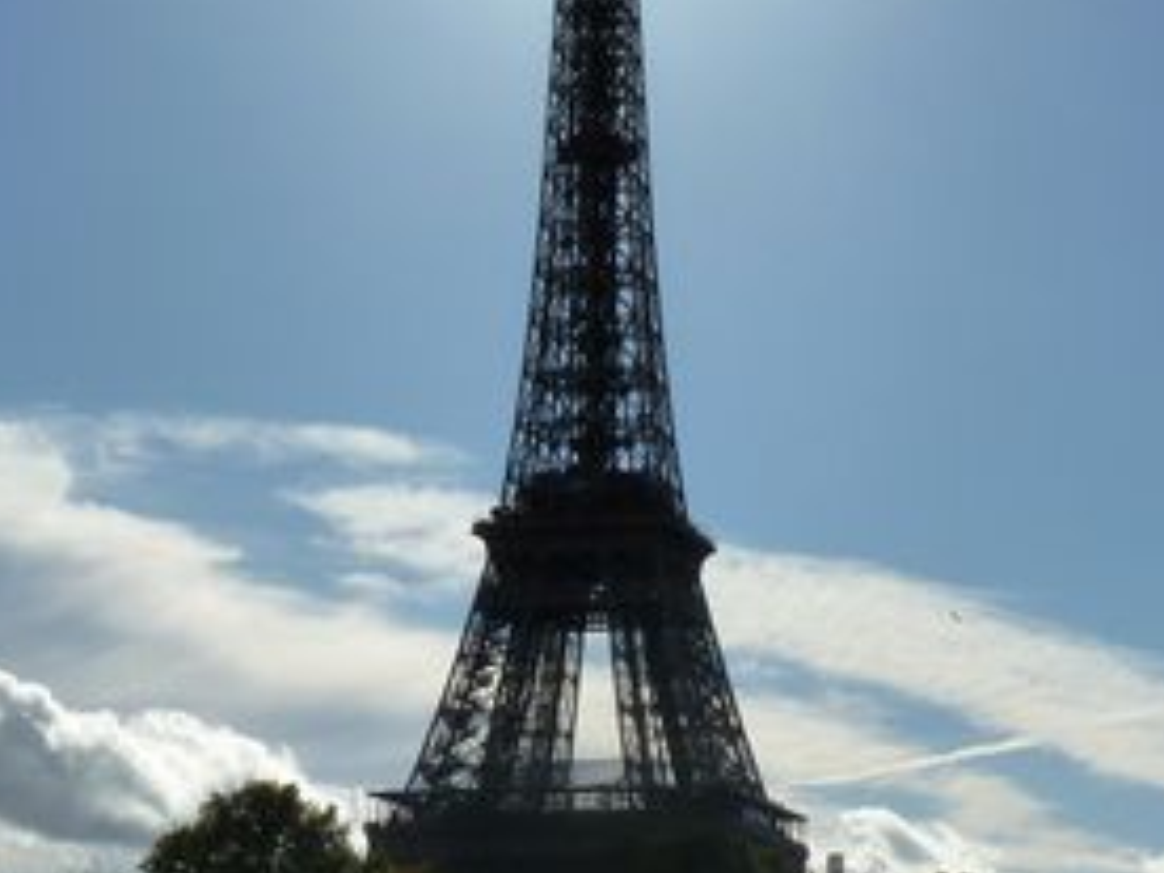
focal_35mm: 102
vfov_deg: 14.5
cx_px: 489
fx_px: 3430
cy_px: 443
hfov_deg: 19.2
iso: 125
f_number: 6.3
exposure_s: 1/800
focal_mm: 7.3
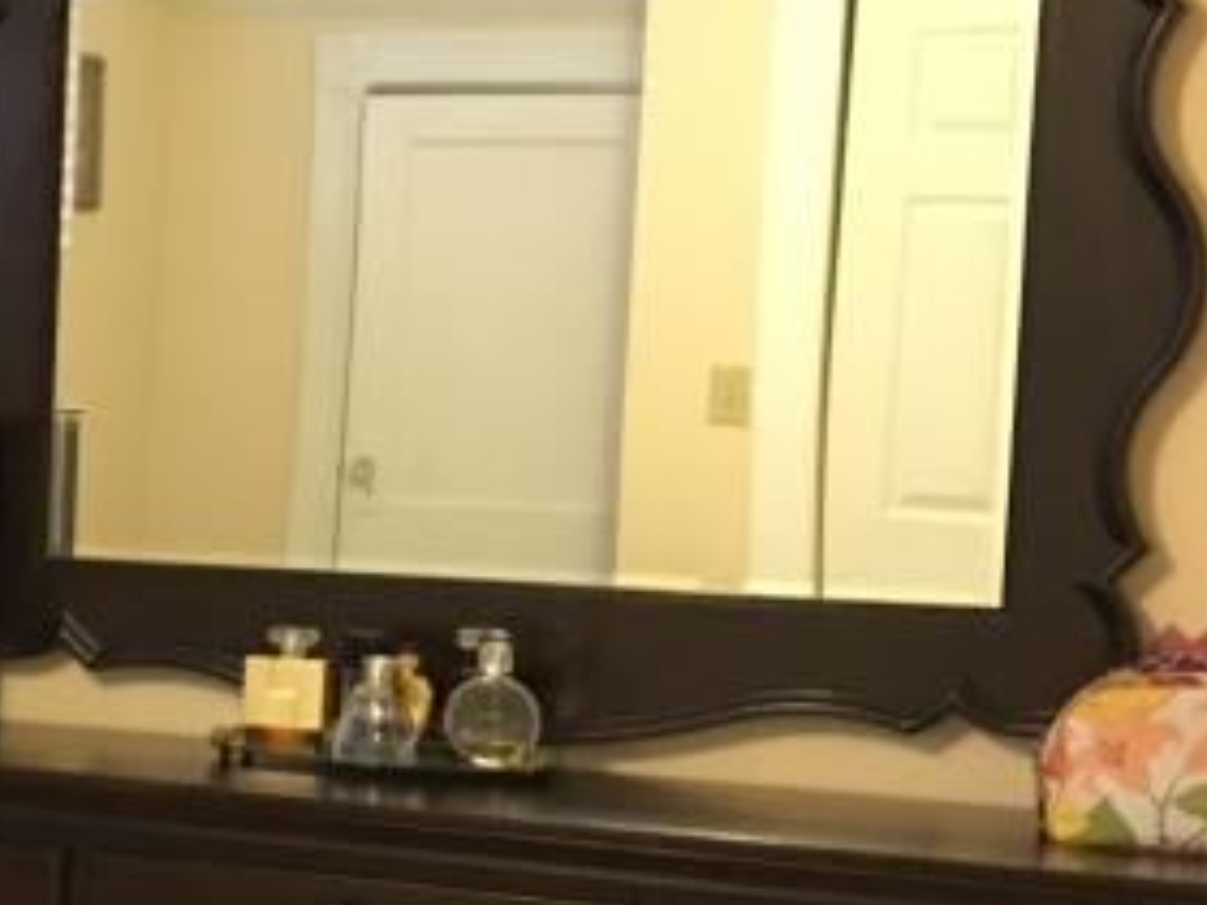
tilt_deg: -4.4
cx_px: -927
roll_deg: -1.5
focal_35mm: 106
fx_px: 3696
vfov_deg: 13.9
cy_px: 638
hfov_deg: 15.9
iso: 80
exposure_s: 1/4
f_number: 2.2
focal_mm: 4.15
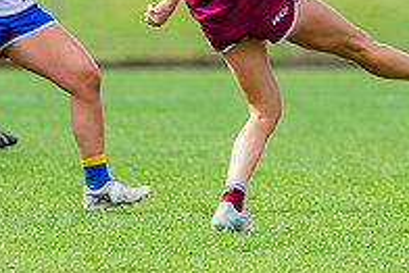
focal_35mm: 1462
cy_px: -97
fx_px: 16622
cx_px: 257
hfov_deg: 1.4
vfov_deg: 0.9
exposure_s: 1/1600
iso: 800
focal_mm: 420
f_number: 5
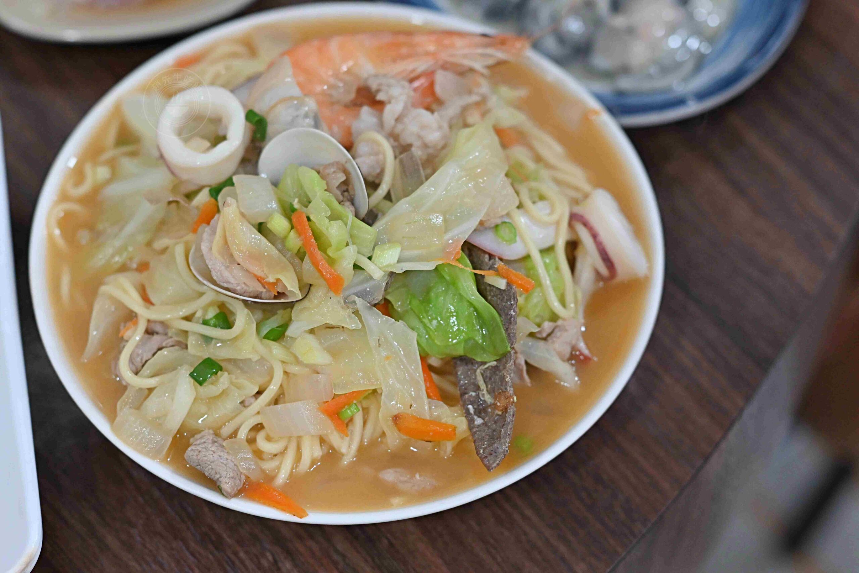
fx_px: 1790
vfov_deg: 18.2
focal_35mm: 75
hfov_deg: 27.0
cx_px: 430
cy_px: 286
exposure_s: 1/200
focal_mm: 50
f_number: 2.8
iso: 1000
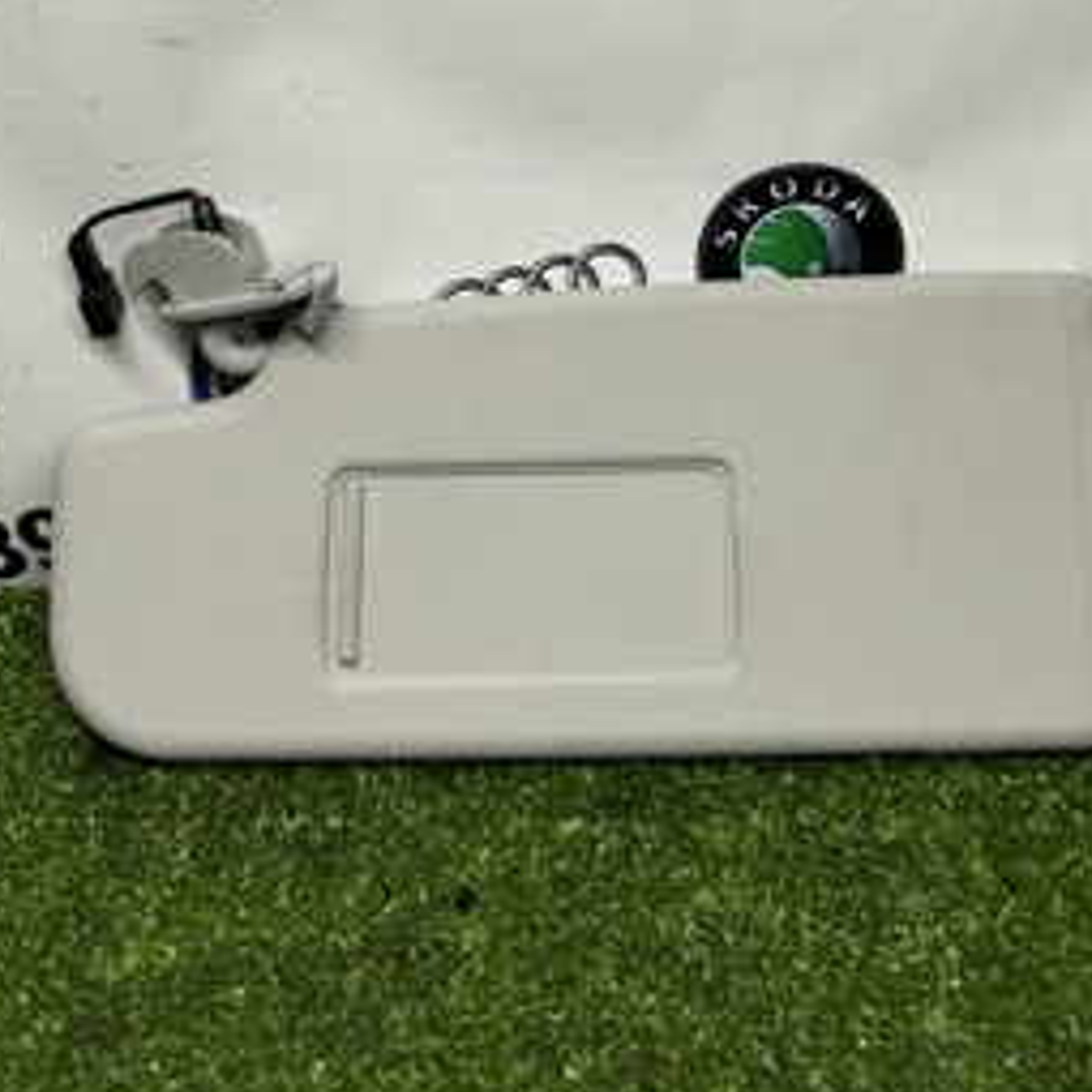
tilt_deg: -19.0
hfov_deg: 41.7
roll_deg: -1.2
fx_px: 1428
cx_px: 638
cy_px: 124
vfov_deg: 39.1
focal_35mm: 40
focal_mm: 6.76
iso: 64
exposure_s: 1/213
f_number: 1.78
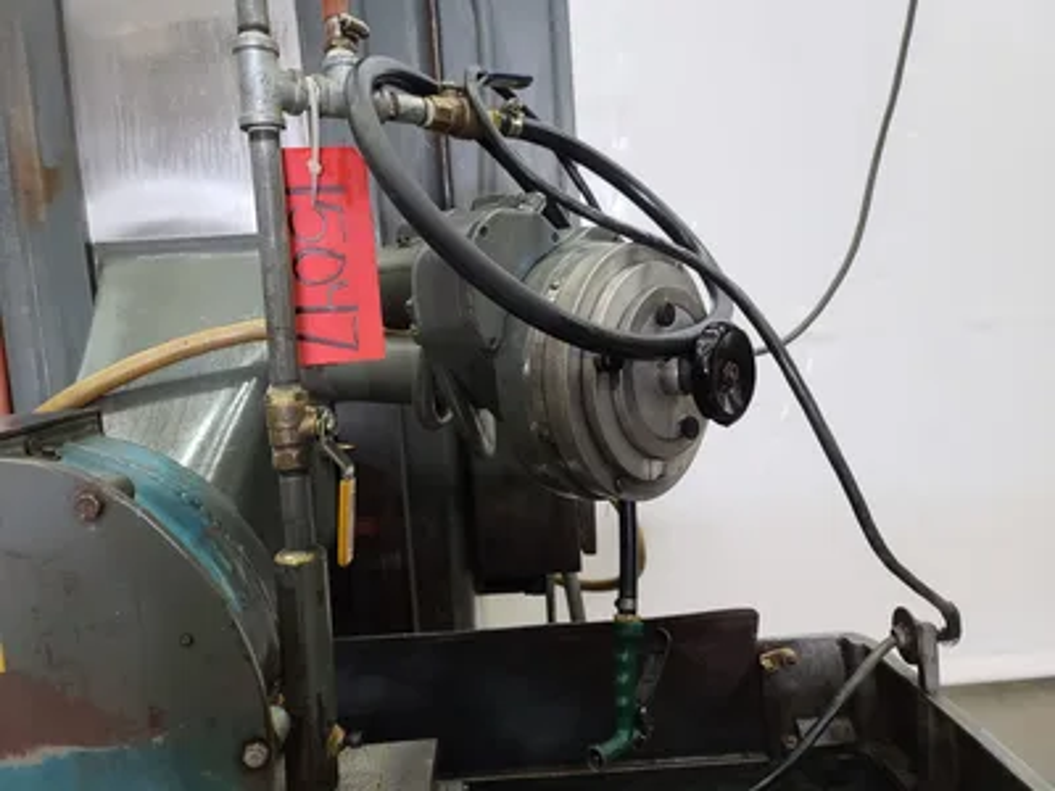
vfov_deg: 54.9
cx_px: 528
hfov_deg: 69.4
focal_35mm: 25
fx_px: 762
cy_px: 396
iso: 160
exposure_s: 1/60
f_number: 1.8
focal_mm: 7
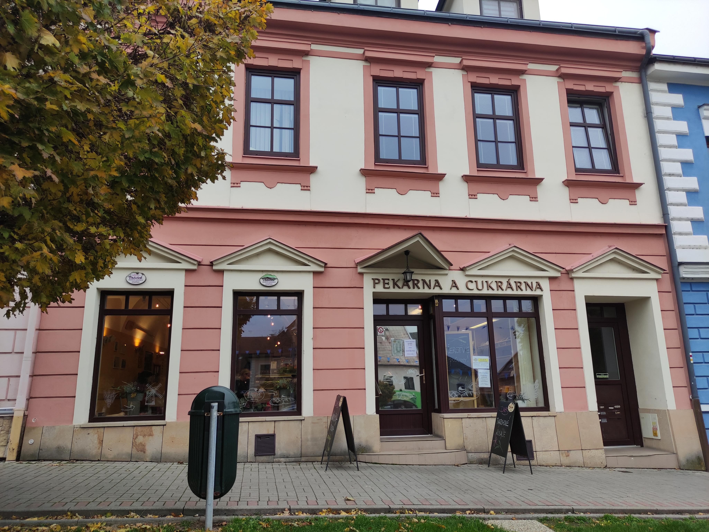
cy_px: 266
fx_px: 512
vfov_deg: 54.9
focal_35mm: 25
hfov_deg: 69.4
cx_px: 354
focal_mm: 5.43
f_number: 1.89
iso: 100
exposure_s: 1/175
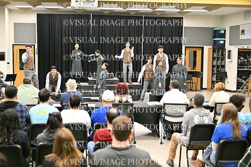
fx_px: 342
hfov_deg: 40.3
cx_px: 126
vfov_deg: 27.5
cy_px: 84
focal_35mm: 49
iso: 12800
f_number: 2.2
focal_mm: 49
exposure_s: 1/1000
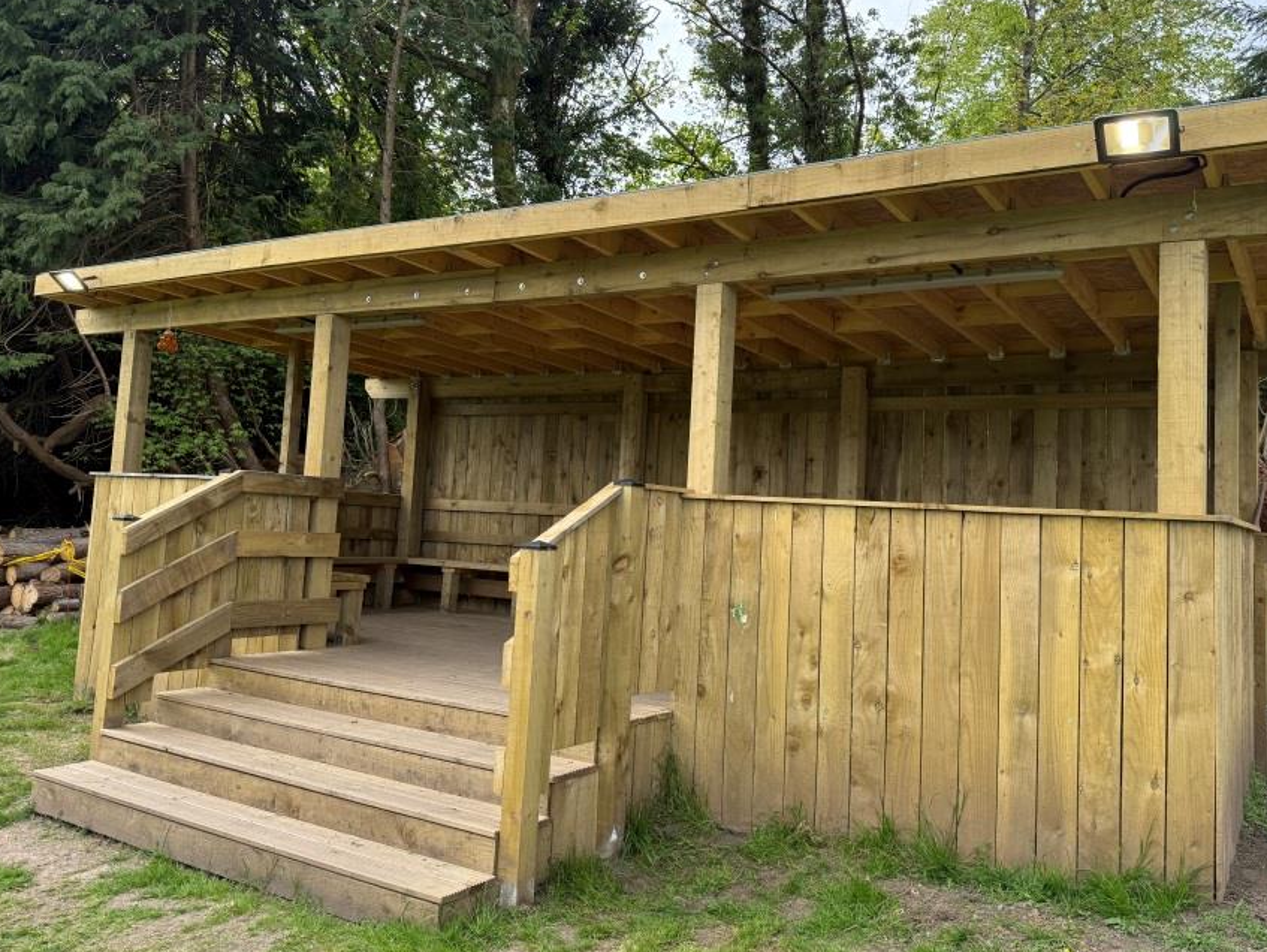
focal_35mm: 29
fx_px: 1062
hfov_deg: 61.6
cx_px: 660
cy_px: 413
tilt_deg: +5.7
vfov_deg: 48.1
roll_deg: -3.1
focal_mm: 6.76
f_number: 1.78
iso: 100
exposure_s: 1/1812
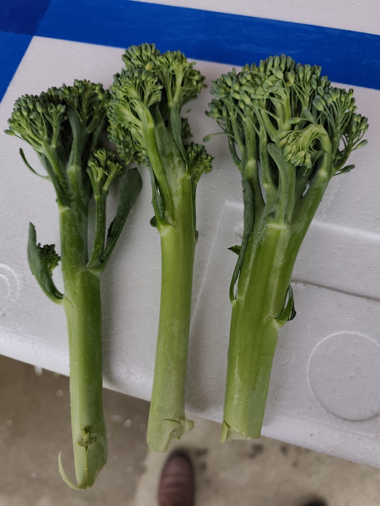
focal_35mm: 24
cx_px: 190
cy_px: 253
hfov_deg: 56.8
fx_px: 351
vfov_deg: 71.6
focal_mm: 5.84
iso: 50
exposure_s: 1/260
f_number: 1.6
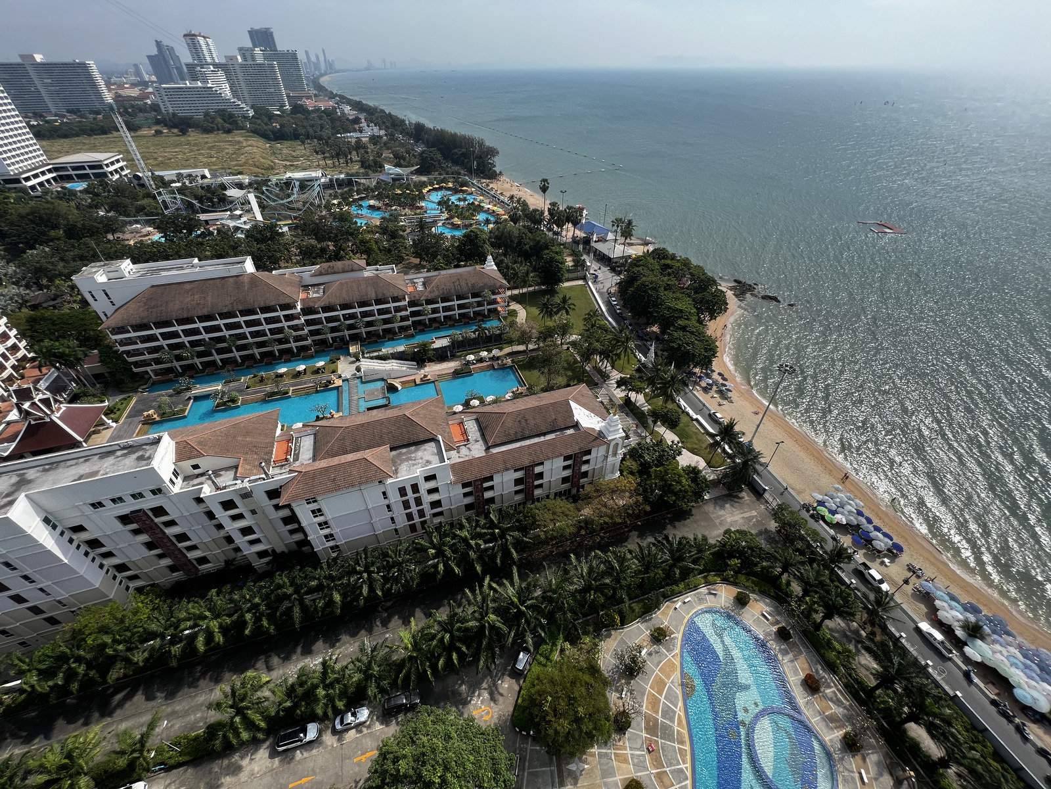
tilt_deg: -39.0
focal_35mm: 13
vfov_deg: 89.9
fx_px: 395
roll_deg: +0.4
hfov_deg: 106.2
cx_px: 526
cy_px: 394
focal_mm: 1.57
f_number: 1.8
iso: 32
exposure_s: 1/1233
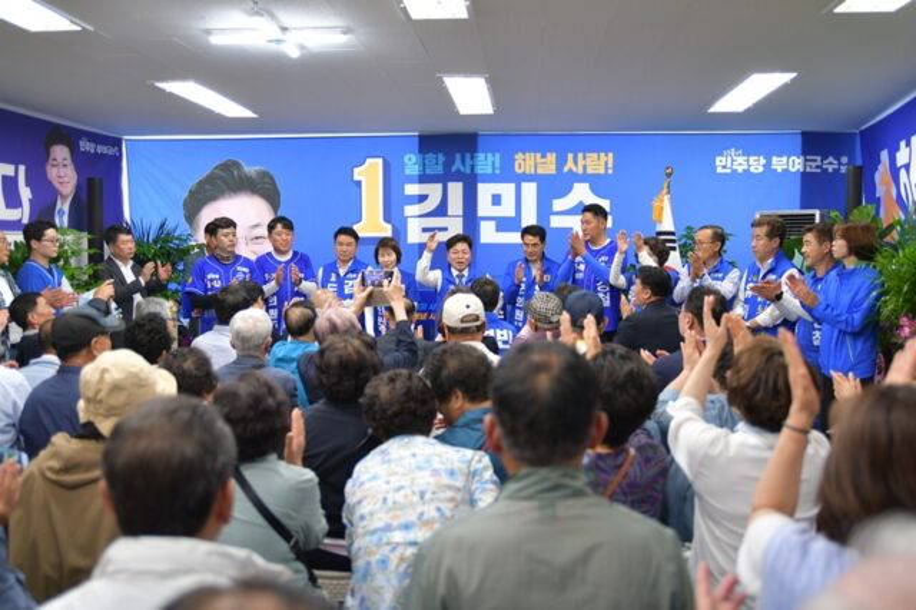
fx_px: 814
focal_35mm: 32
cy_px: 305
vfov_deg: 41.1
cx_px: 458
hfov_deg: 58.7
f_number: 2.8
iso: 1000
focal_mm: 32
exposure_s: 1/320
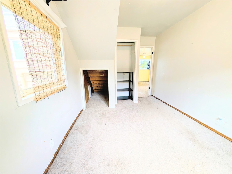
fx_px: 81
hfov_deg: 110.5
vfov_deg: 94.6
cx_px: 116
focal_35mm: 12
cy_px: 87
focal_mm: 2.02
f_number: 1.7
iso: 52
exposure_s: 1/196
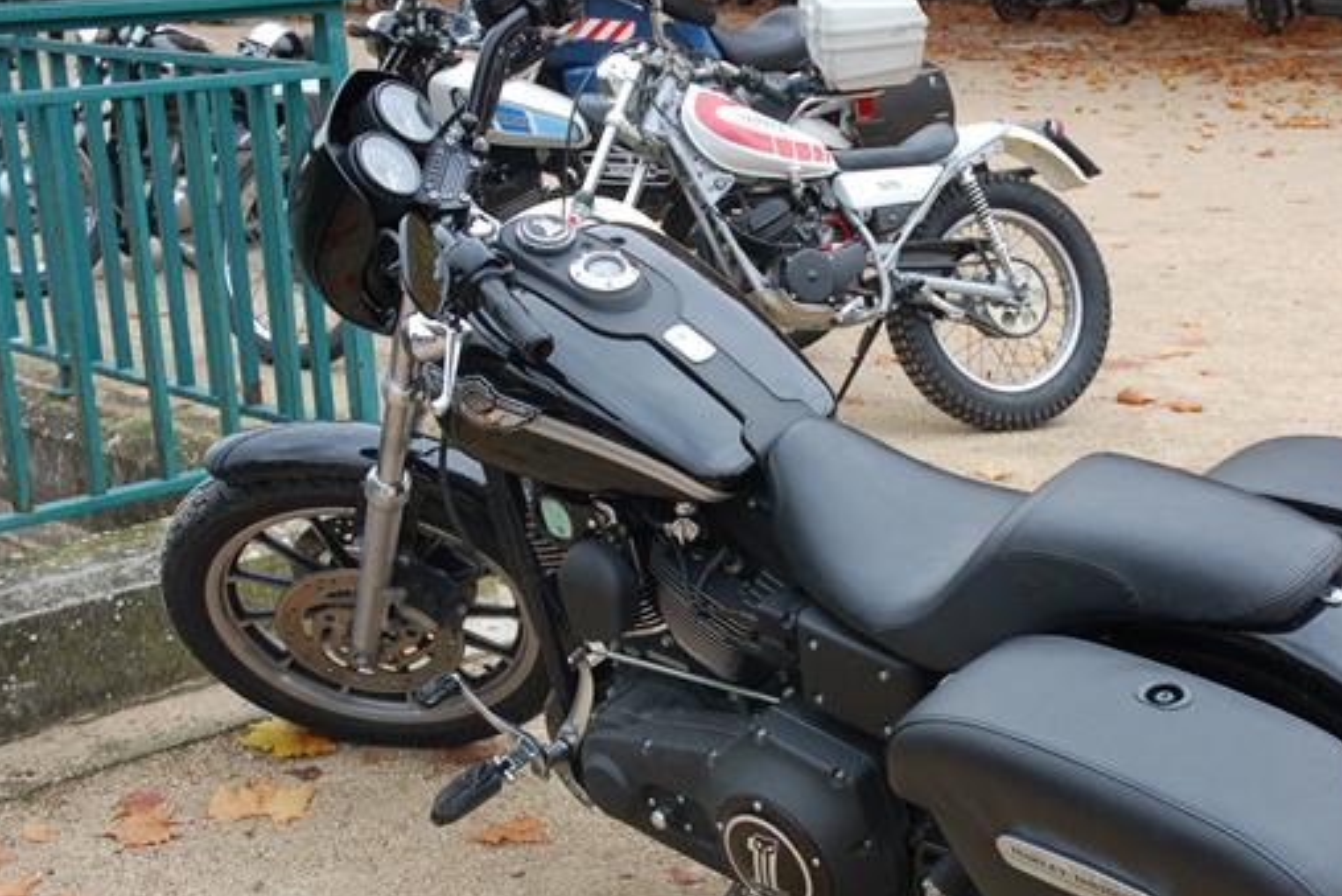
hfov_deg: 32.3
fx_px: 2301
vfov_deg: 22.0
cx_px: 886
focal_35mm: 62
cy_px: 566
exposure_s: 1/125
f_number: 5.6
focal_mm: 29
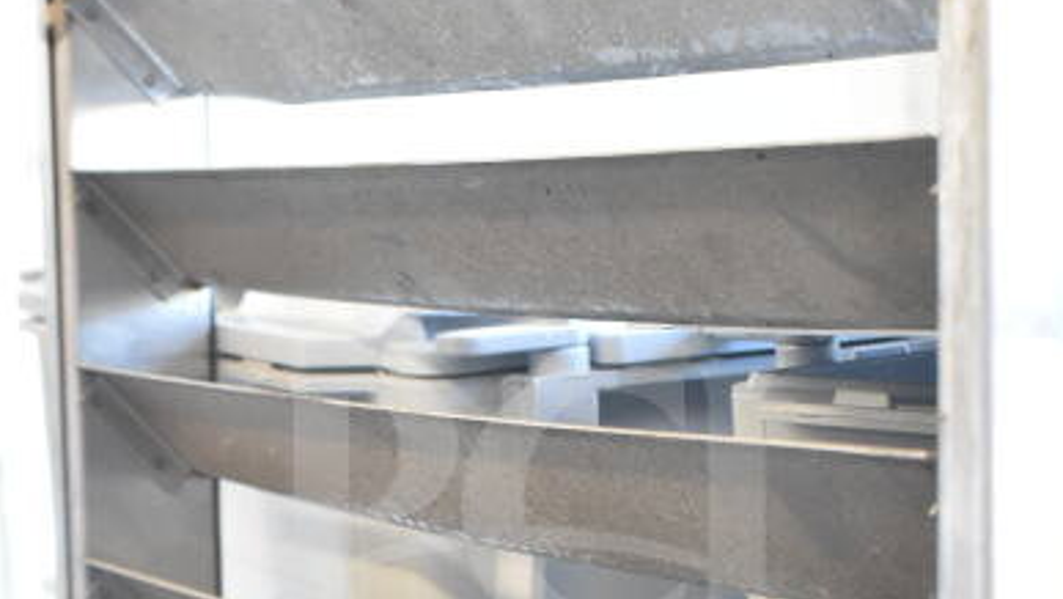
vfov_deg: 12.0
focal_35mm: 100
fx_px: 2826
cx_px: 527
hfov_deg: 21.3
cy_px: 583
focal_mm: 27
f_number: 5
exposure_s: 1/100
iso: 1600
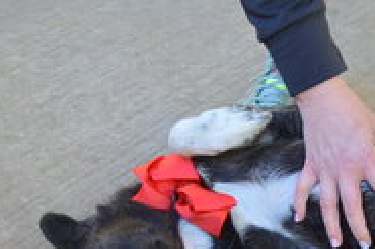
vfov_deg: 14.7
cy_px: 319
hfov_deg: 21.8
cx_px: 397
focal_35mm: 89
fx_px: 926
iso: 450
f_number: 4
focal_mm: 22
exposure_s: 1/60
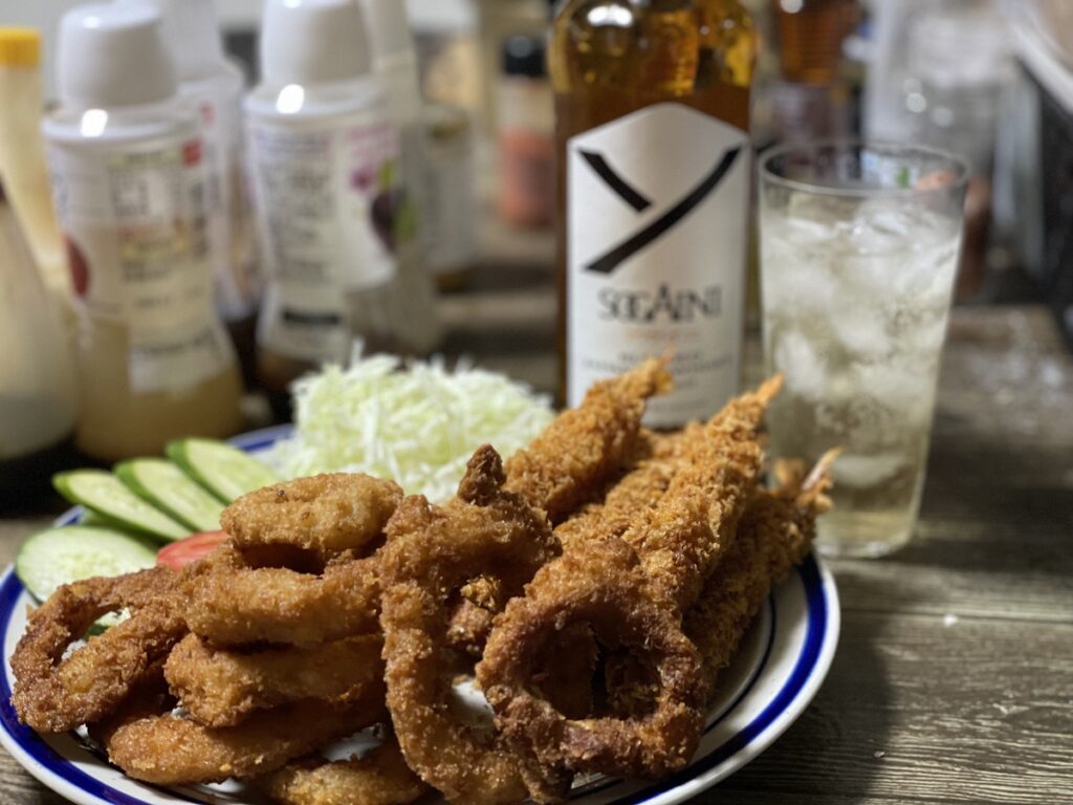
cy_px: 402
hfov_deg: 36.8
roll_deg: +1.1
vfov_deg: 28.0
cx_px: 536
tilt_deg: -22.5
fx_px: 1612
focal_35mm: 52
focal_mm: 6
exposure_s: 1/30
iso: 400
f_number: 2
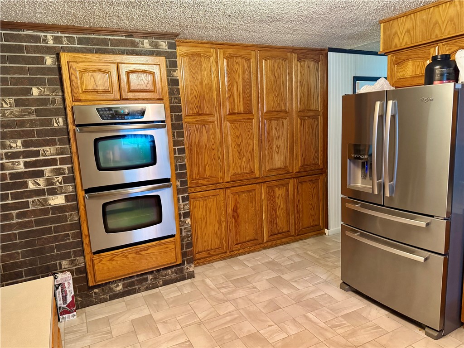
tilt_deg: -9.6
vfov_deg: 56.8
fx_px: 322
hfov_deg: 71.6
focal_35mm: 24
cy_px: 174
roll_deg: +2.5
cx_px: 232
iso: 800
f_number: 1.78
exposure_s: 1/40
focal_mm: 6.76
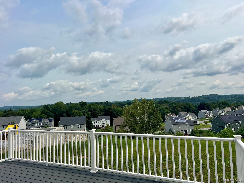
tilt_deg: +3.8
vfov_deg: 53.1
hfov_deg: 67.3
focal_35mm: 26
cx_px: 122
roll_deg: +2.3
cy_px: 92
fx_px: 183
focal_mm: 5.7
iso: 50
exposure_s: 1/9434
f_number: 1.5
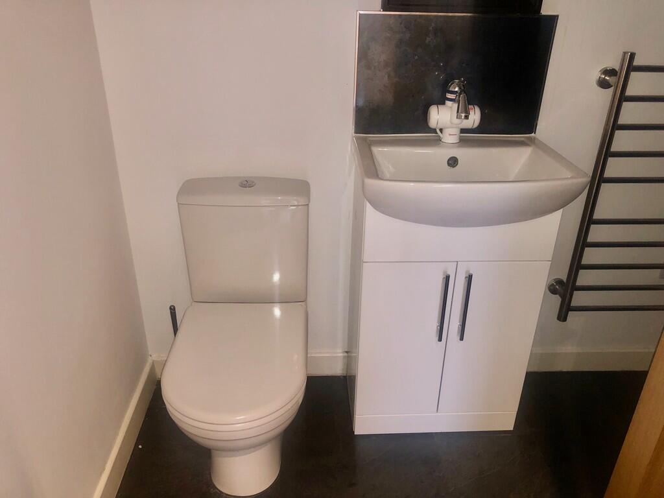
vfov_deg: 49.7
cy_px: 249
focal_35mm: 28
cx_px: 332
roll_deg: -1.4
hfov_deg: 63.4
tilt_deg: -27.1
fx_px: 537
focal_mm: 4
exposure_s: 1/15
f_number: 1.8
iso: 80
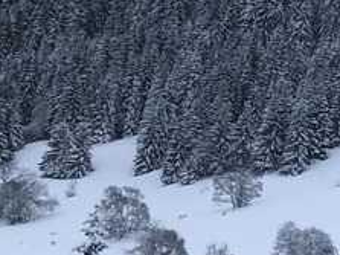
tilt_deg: +9.2
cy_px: 134
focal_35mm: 373
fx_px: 3662
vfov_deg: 4.0
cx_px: 950
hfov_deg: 5.1
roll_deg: -5.0
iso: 16
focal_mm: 6
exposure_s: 1/273
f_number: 2.4
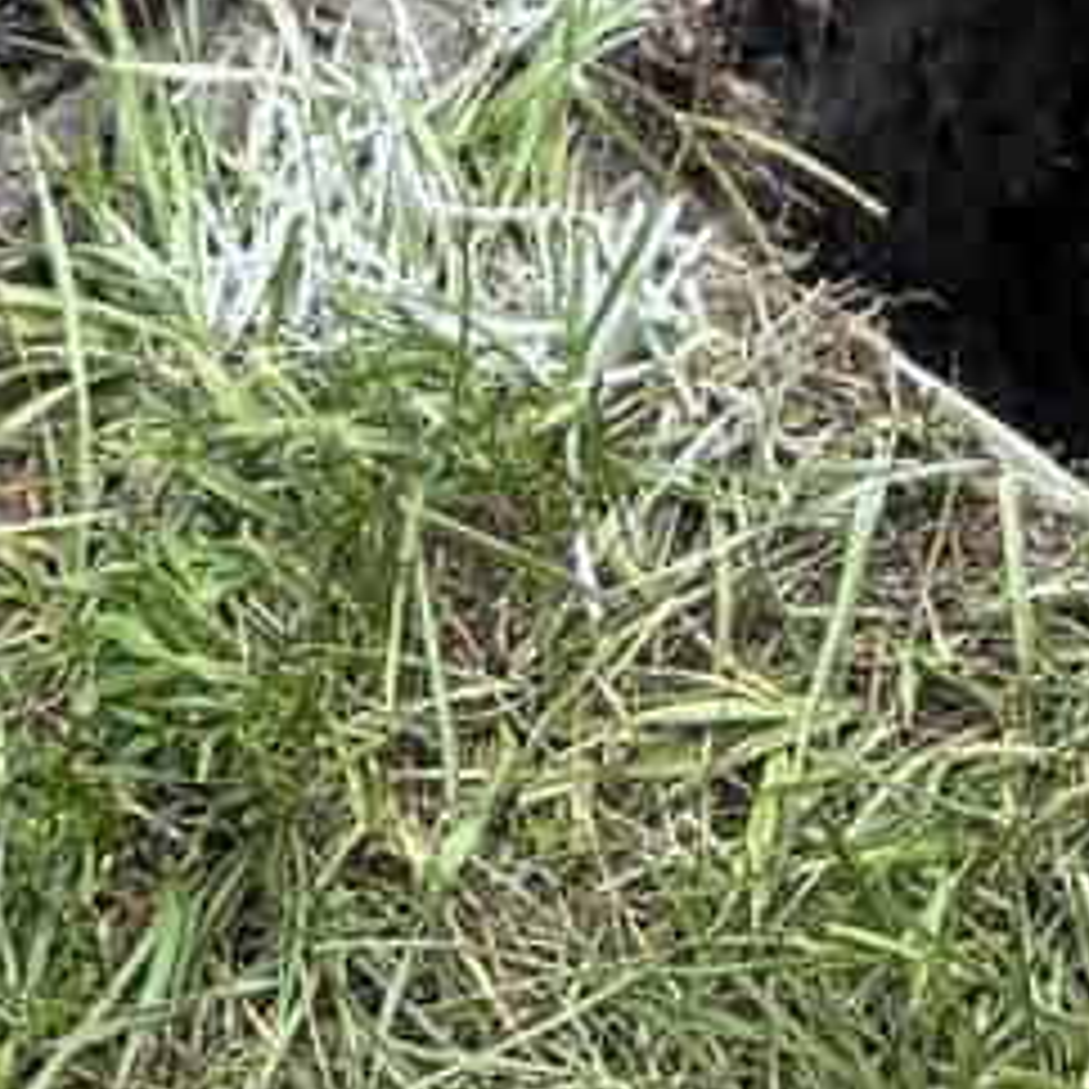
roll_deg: -0.1
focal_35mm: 152
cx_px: 891
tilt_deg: -35.3
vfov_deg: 9.5
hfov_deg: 11.4
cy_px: -1989
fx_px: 5410
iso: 50
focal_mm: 5.96
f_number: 1.6
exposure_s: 1/414
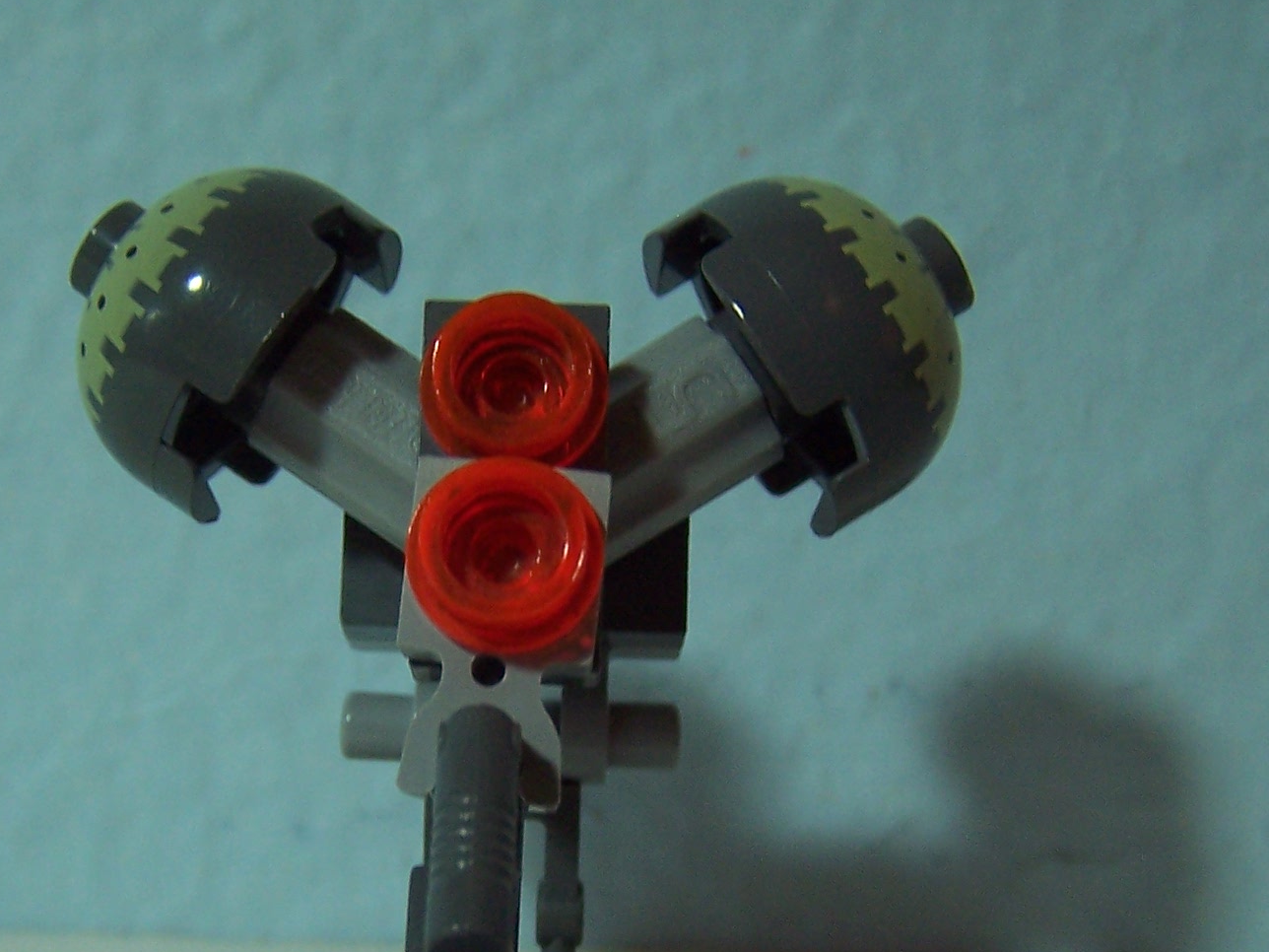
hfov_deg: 28.5
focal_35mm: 68
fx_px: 2493
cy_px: 673
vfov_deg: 21.5
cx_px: 520
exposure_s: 1/30
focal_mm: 6.3
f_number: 2.8
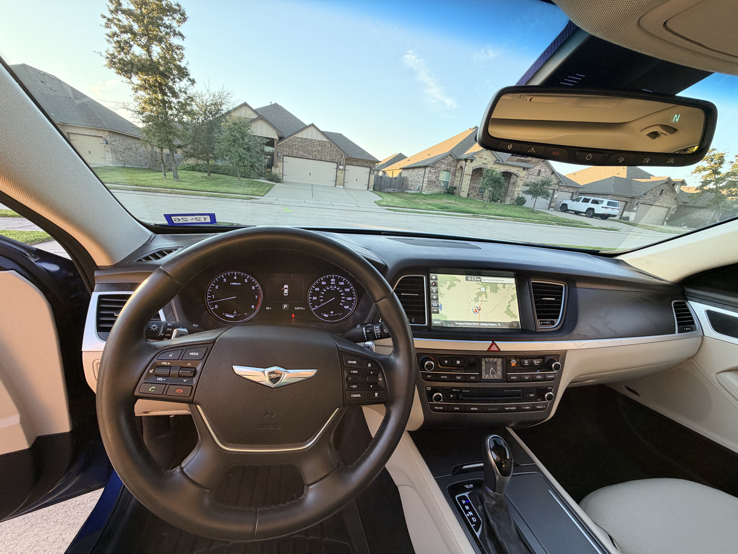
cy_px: 277
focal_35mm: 14
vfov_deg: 85.7
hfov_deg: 102.1
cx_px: 369
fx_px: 298
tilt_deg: -16.7
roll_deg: -6.3
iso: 64
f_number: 2.2
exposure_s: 1/121
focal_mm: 2.22
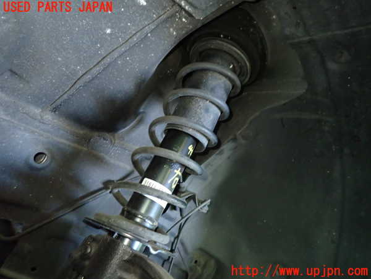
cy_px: 140
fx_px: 268
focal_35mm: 25
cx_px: 186
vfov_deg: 54.9
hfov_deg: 69.4
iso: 800
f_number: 2
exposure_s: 1/30
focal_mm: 4.5
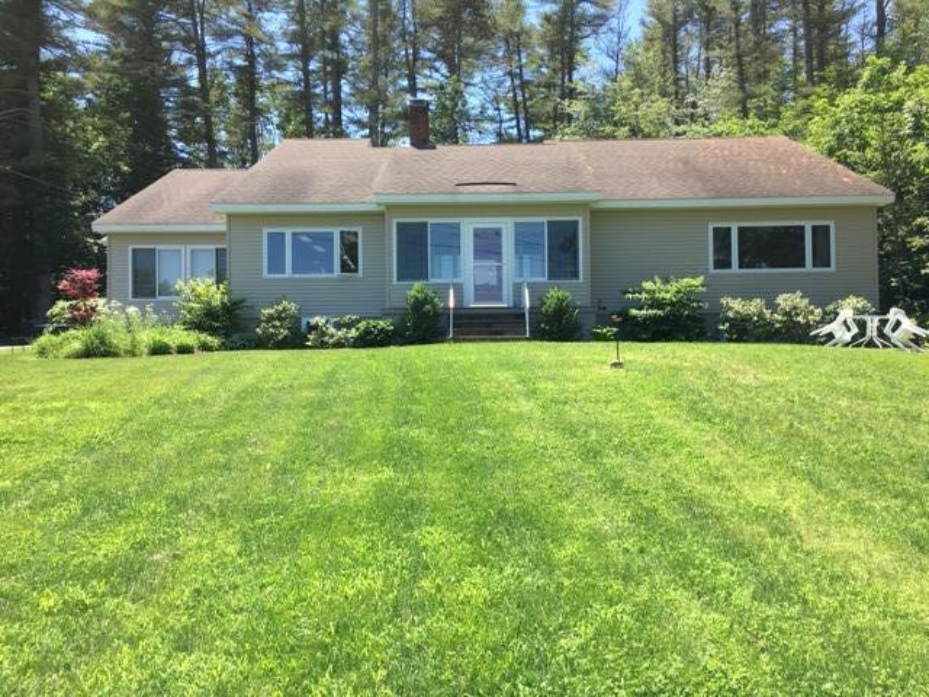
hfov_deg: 61.7
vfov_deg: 48.2
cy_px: 348
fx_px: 778
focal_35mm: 29
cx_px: 464
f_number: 2.2
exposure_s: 1/630
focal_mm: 4.15
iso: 25
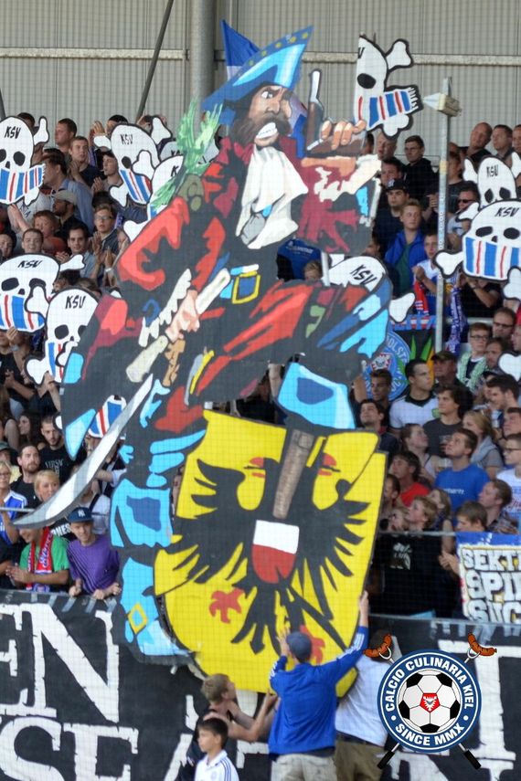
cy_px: 390
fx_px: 3907
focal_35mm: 180
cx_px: 260
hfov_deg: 7.6
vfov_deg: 11.4
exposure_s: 1/800
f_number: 3.2
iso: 800
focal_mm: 120
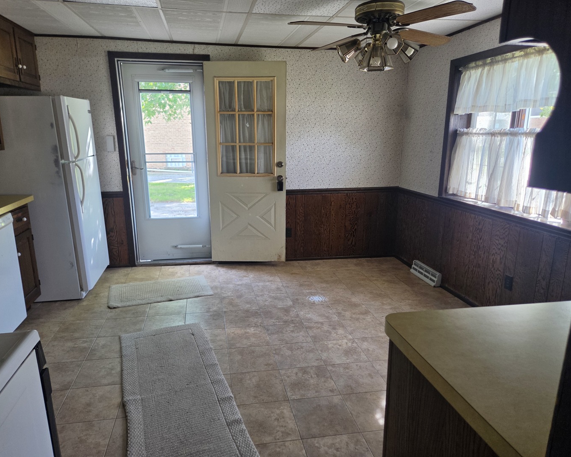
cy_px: 228
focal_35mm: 24
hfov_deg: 70.3
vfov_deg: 58.8
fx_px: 406
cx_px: 275
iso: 160
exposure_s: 1/180
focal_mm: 5.4
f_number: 1.8
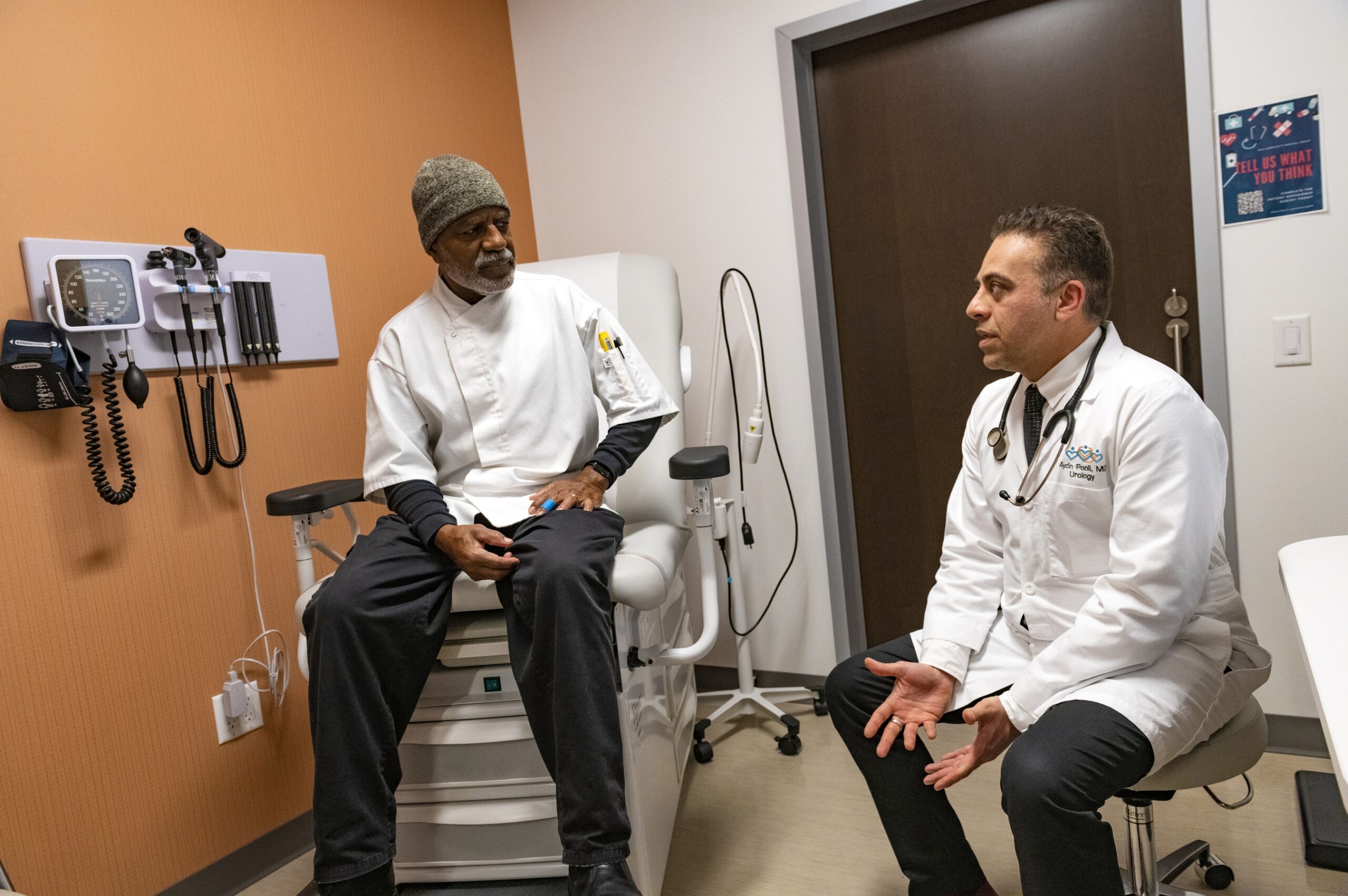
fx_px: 898
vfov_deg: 53.1
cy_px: 448
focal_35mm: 24
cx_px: 674
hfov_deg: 73.8
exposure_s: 1/200
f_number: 5
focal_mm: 24
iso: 2000
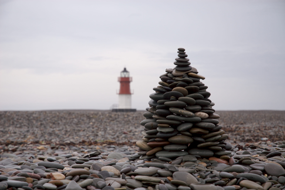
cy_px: 95
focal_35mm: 105
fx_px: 832
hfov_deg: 19.4
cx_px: 142
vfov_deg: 13.1
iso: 250
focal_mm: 70
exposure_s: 1/30
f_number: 5.6
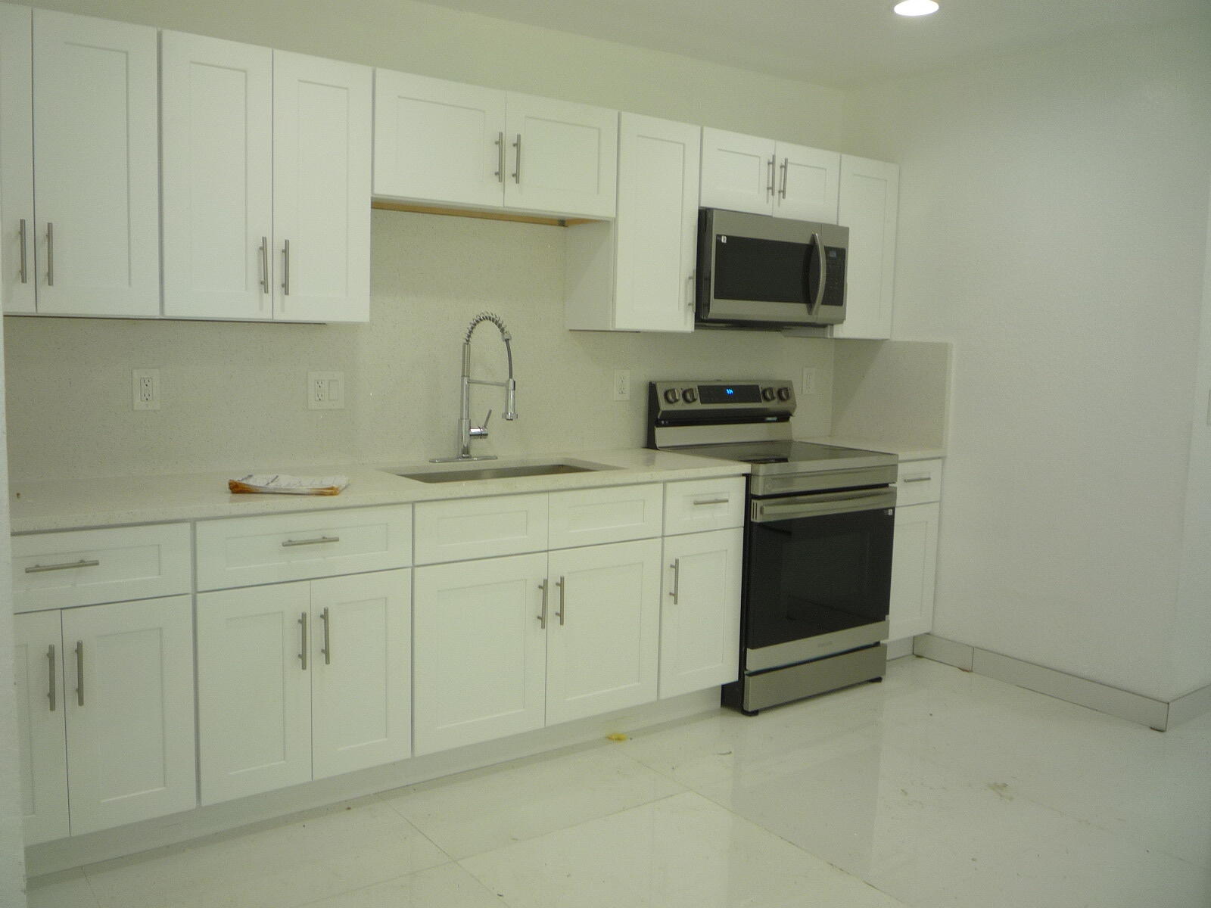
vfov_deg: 46.8
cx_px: 606
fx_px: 1050
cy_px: 454
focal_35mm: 30
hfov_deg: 60.0
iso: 100
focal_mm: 5.2
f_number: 3.3
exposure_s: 1/50
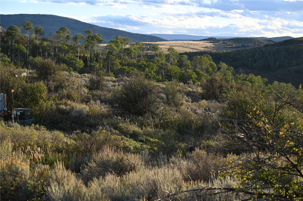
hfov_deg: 28.9
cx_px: 152
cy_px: 100
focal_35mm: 70
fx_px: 589
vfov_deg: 19.4
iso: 160
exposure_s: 1/250
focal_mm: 70
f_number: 5.6
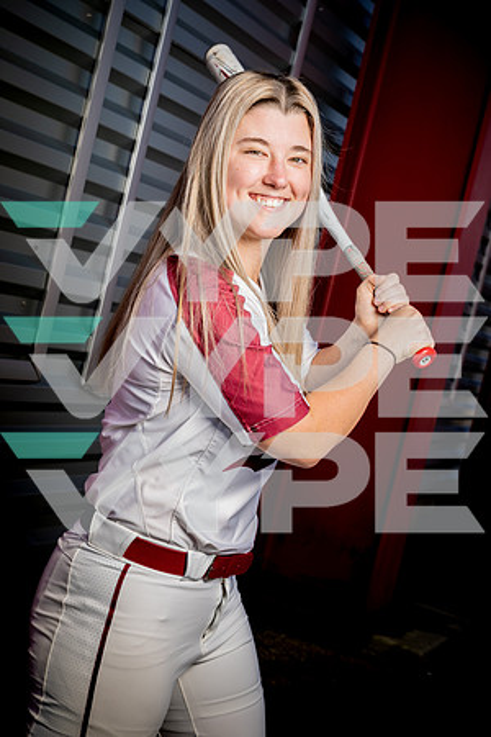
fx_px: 1146
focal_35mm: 56
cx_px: 246
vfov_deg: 35.6
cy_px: 368
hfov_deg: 24.2
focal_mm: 56
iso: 125
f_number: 10
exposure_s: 1/250
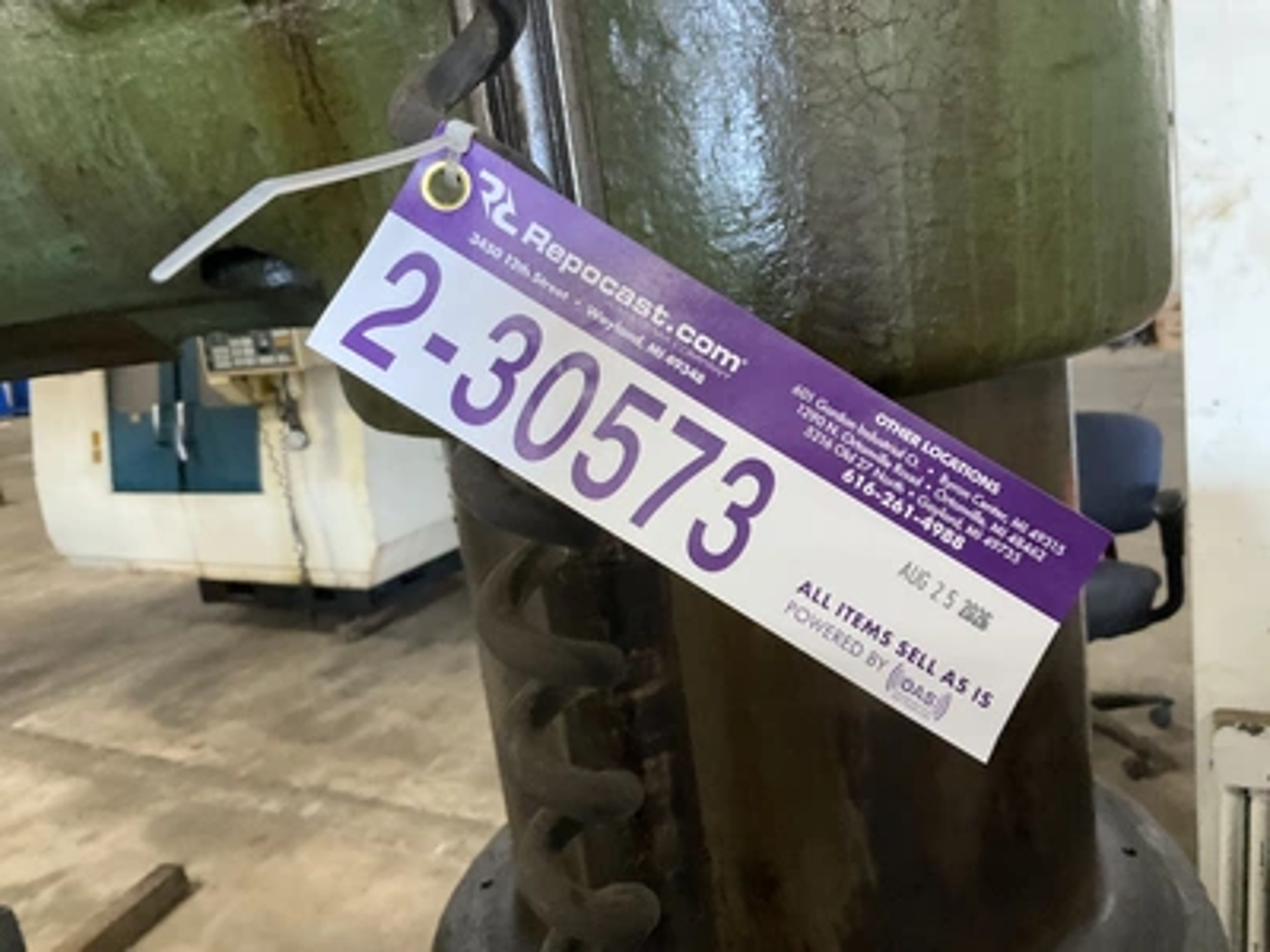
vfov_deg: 48.2
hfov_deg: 61.7
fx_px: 1064
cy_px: 476
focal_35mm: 29
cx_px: 635
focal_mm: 3
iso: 250
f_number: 1.8
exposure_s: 1/60
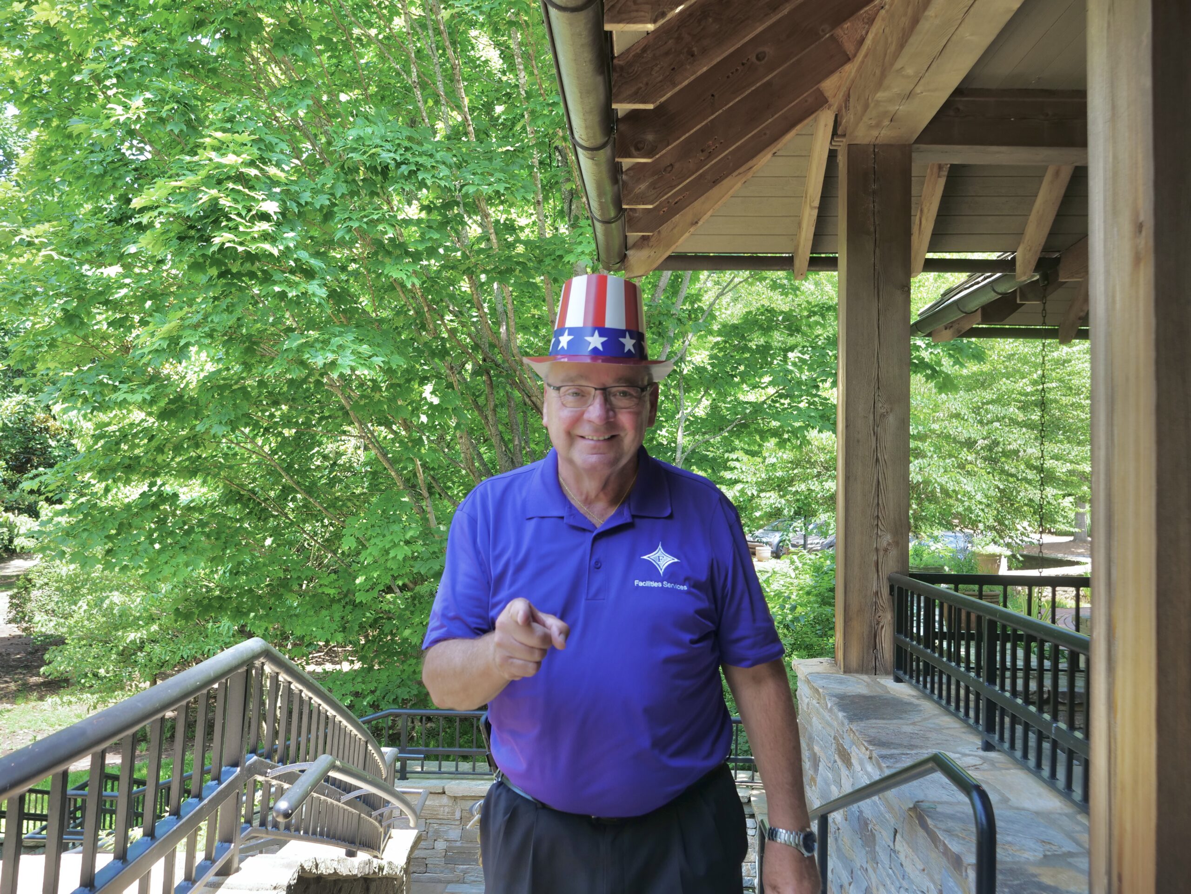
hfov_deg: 56.8
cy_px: 447
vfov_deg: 44.2
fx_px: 1101
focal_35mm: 32
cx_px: 596
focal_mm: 16
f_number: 4
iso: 200
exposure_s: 1/160
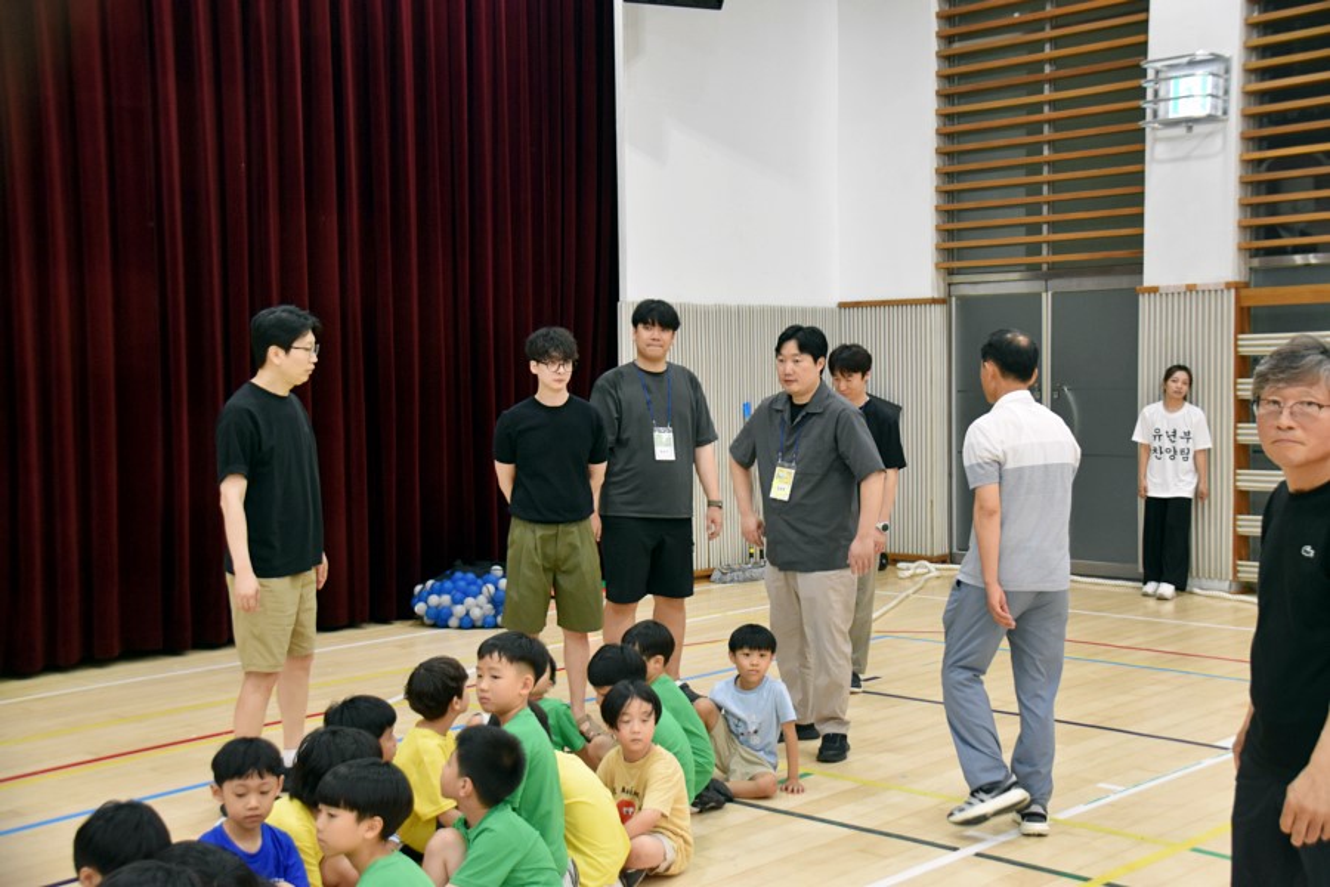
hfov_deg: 45.0
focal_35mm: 44
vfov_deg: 30.8
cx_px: 665
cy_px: 444
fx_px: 1607
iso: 1250
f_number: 4
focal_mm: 29
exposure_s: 1/60
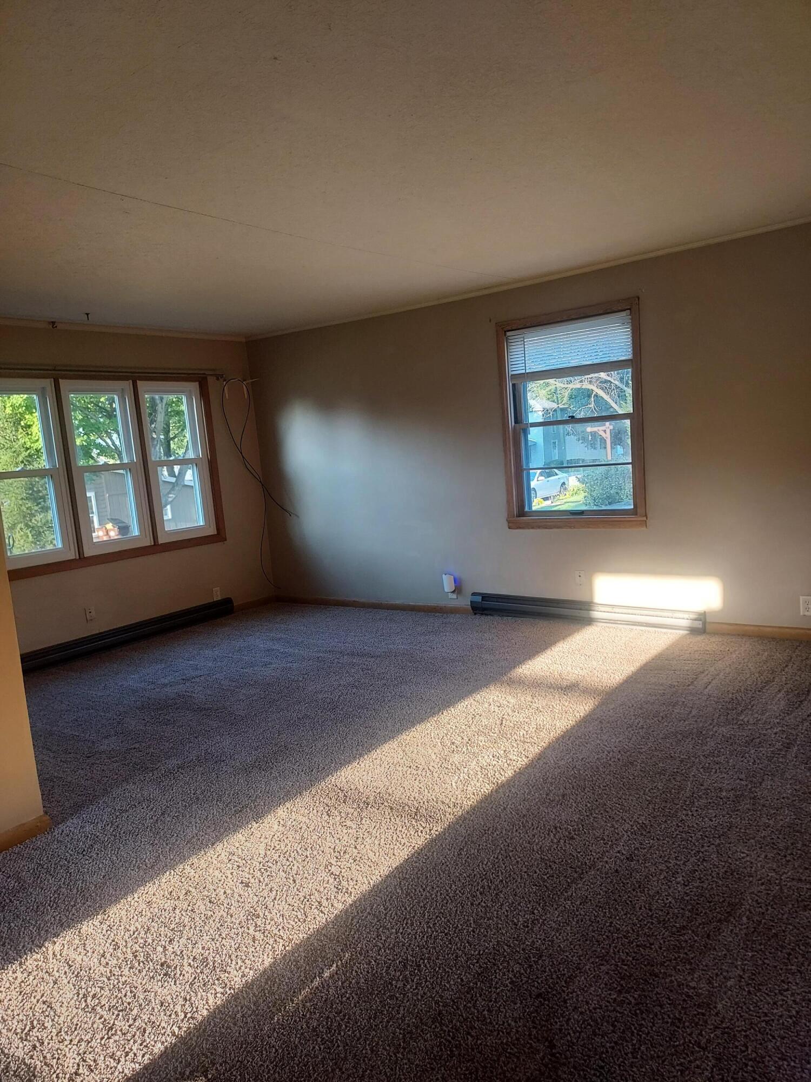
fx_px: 750
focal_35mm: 24
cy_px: 541
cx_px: 406
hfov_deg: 56.8
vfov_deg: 71.6
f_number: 1.8
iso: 80
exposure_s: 1/60
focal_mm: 4.6
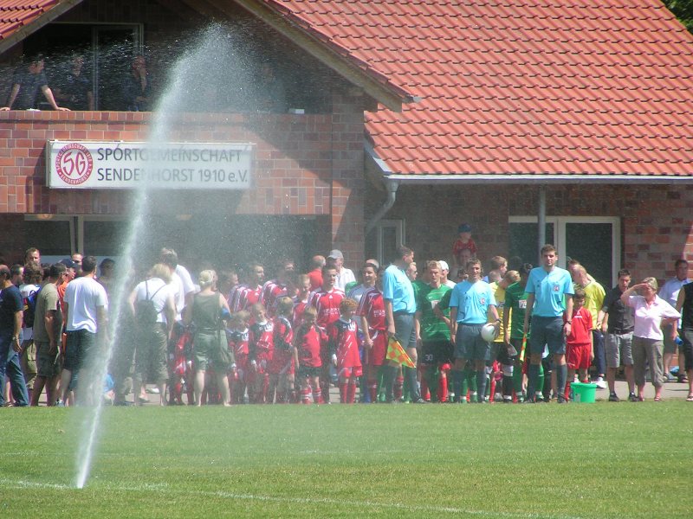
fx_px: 7607
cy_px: 260
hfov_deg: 5.2
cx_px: 346
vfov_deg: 3.9
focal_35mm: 380
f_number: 4.5
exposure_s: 1/500
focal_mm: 58
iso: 50
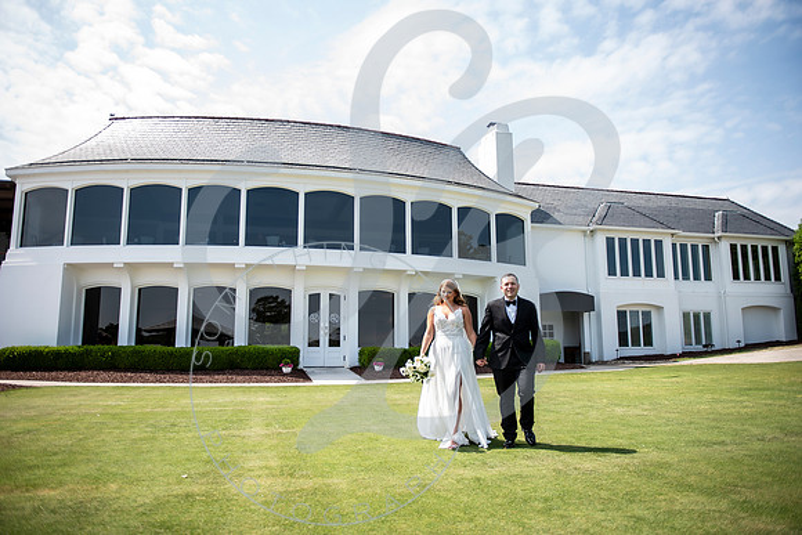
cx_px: 401
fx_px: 580
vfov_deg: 49.5
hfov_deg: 69.3
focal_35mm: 26
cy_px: 267
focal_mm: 26
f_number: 2.8
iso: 100
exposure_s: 1/800
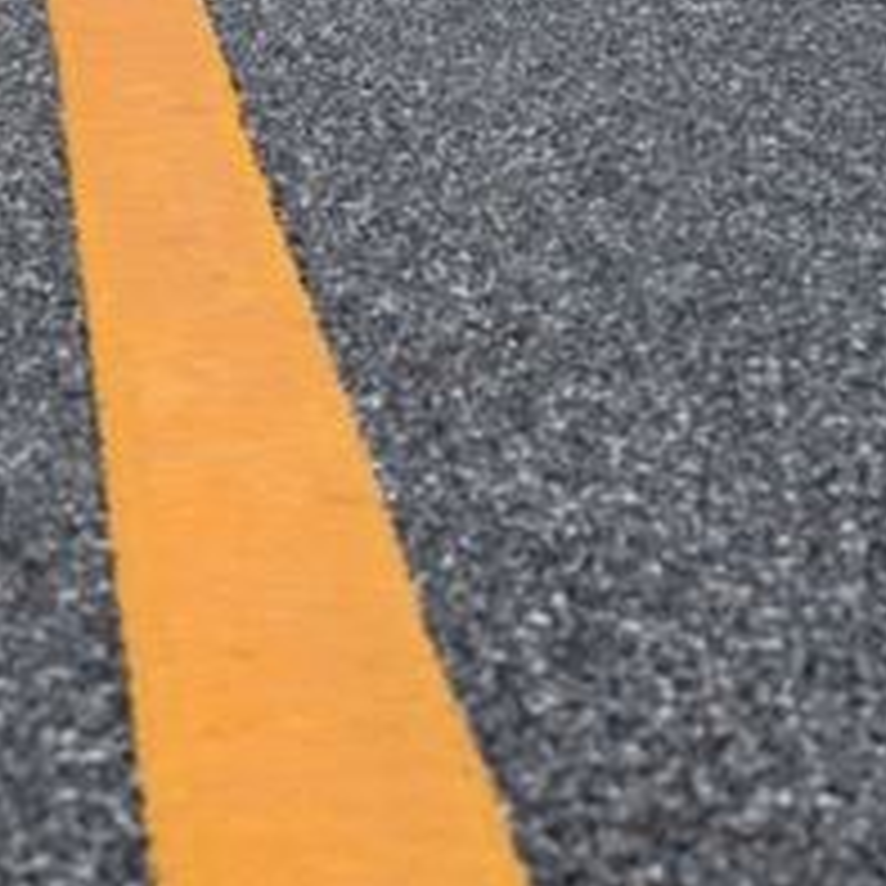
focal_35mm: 256
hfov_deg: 6.8
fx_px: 7413
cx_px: 562
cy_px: -890
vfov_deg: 6.6
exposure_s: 1/60
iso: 160
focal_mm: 44
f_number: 8
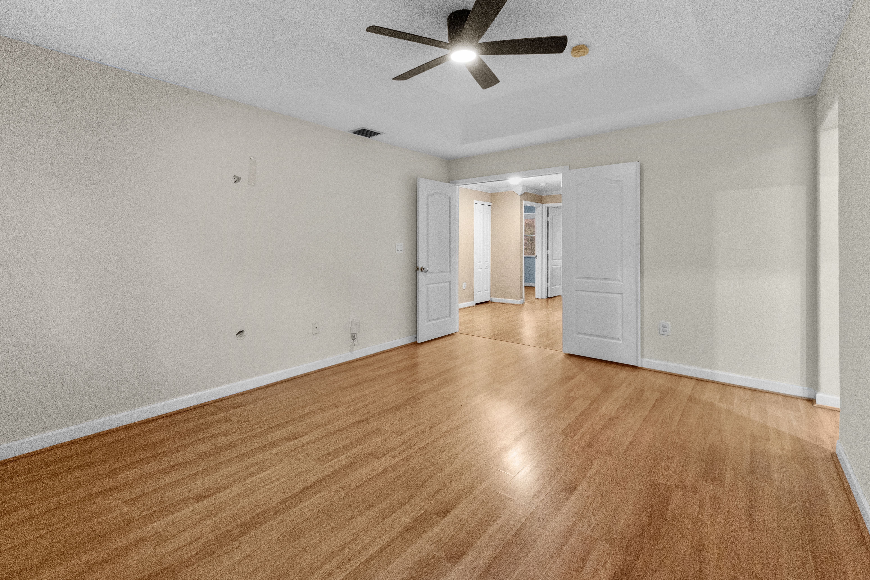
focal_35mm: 15
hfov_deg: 100.4
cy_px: 290
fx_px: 362
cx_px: 435
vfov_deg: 77.3
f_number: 9
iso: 640
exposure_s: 1
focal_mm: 10
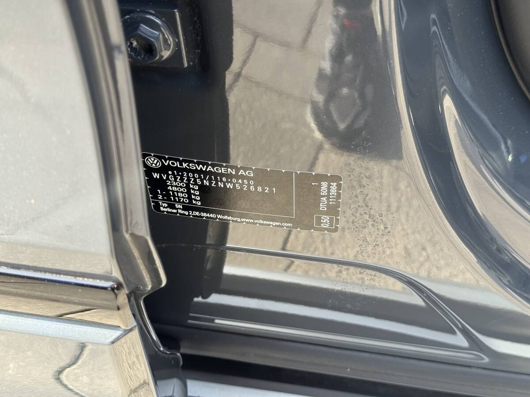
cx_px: 265
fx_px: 735
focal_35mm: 48
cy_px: 198
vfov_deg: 30.3
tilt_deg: -50.2
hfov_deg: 39.7
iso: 64
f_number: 1.78
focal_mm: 6.76
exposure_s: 1/161
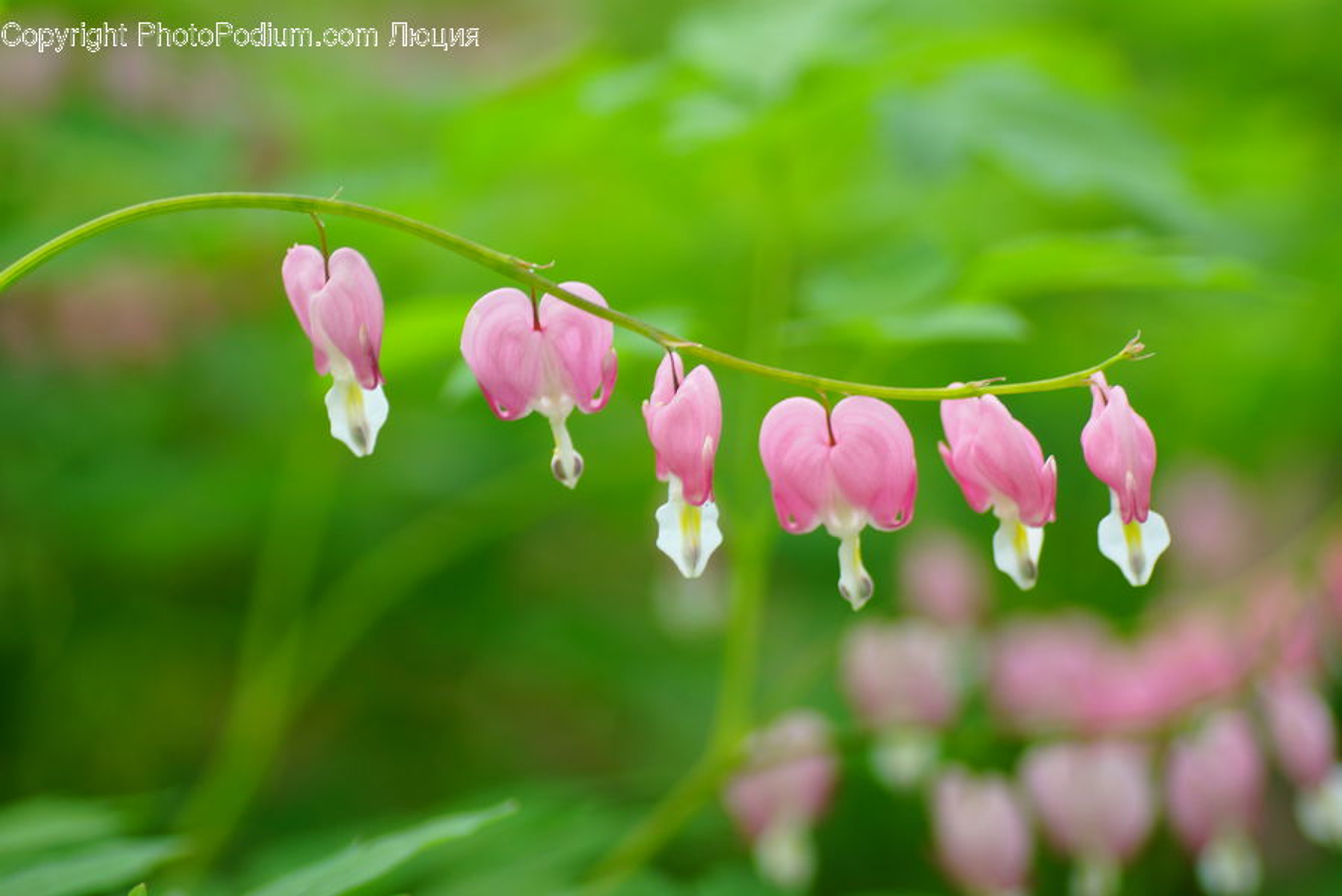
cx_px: 671
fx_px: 5035
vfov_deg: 10.2
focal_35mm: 135
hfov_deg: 15.2
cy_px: 448
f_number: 2.8
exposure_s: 1/50
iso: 200
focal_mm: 90
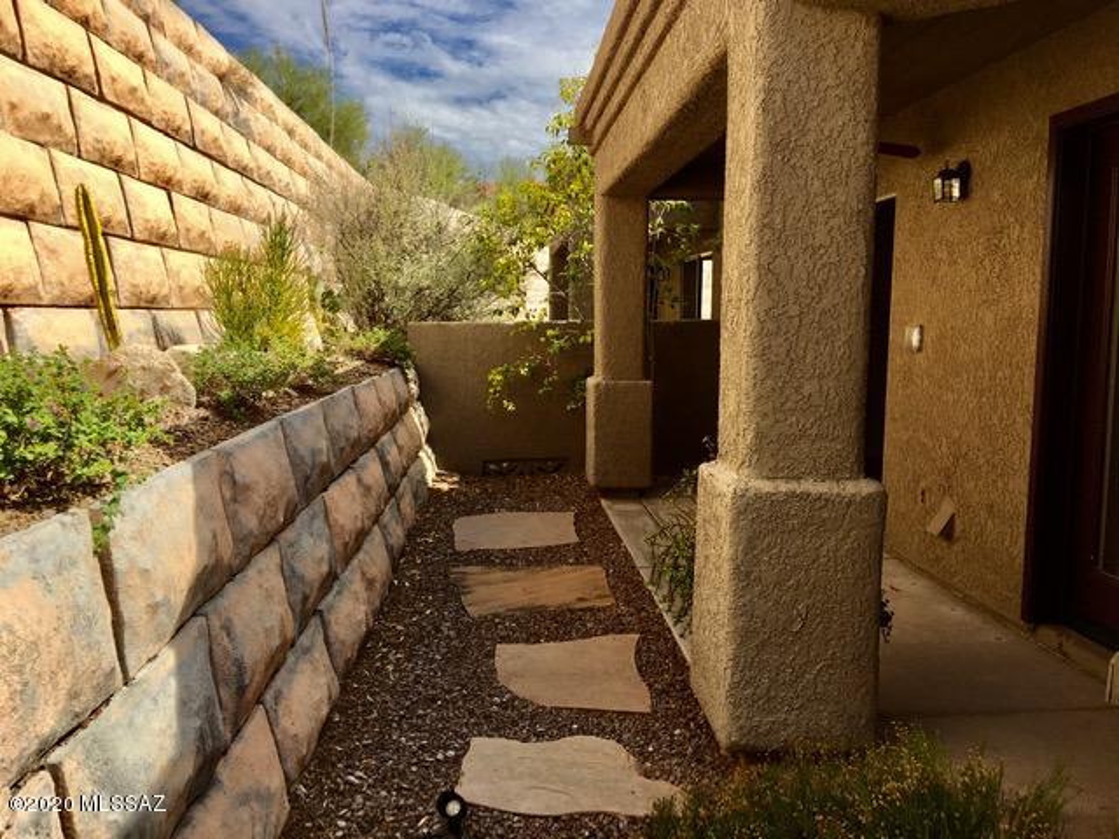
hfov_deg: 61.7
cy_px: 420
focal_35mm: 29
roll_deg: -0.4
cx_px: 560
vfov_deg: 48.2
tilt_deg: -6.3
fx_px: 937
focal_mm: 4.15
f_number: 2.2
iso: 25
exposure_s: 1/1603
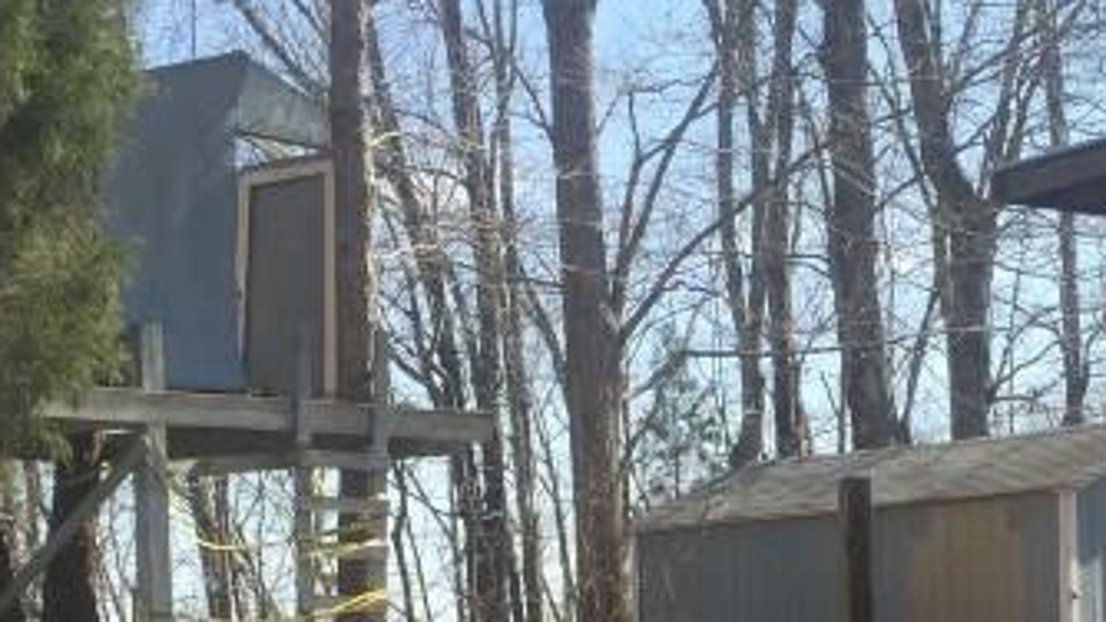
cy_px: 943
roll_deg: +1.8
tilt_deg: -6.3
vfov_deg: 11.9
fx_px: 2845
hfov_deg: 21.8
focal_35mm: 97
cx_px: 861
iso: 32
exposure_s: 1/879
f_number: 2.2
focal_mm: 4.15
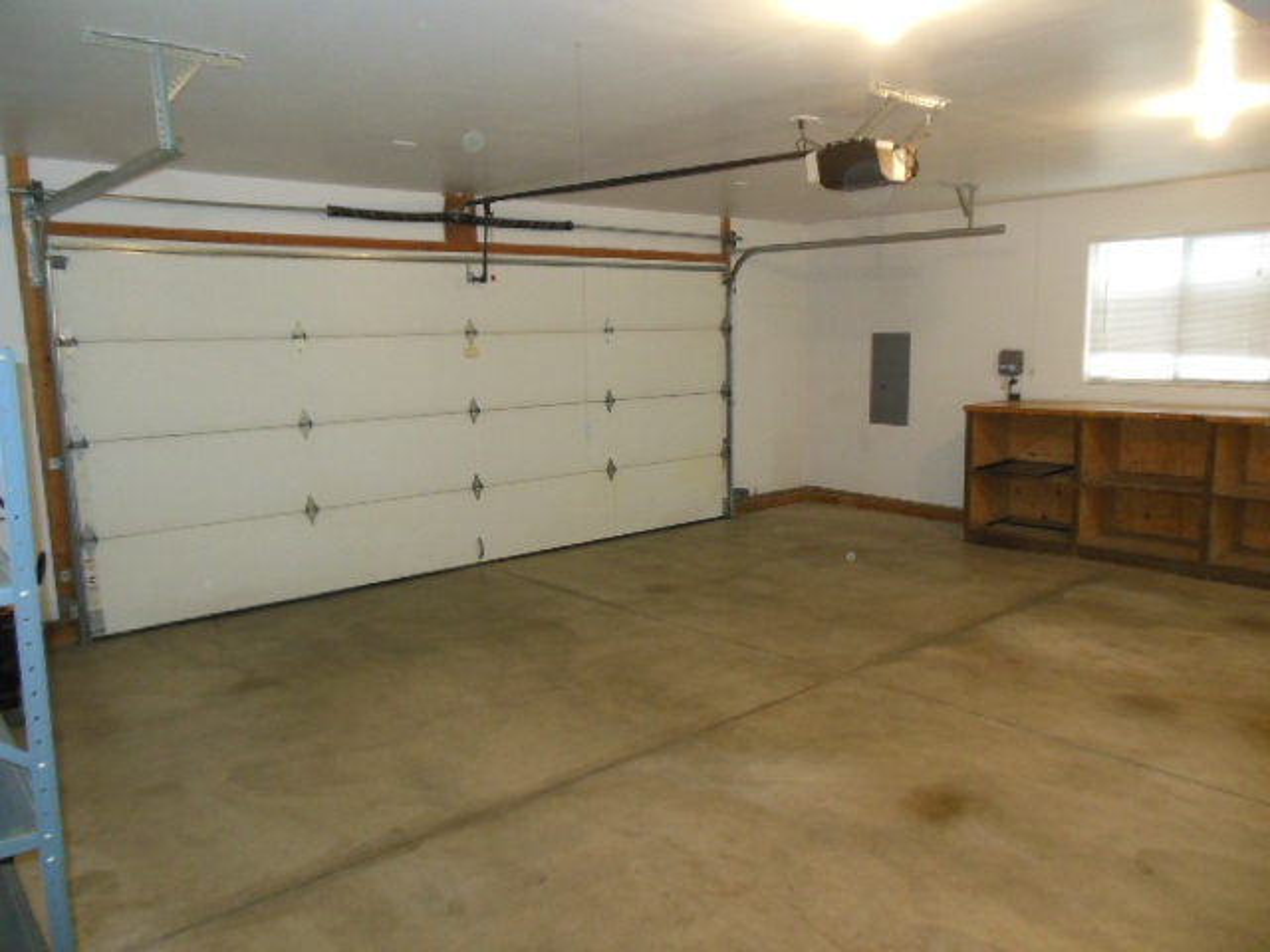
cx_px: 635
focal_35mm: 25
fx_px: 917
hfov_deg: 69.4
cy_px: 476
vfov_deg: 54.9
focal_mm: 4.5
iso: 400
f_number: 3.2
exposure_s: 1/25
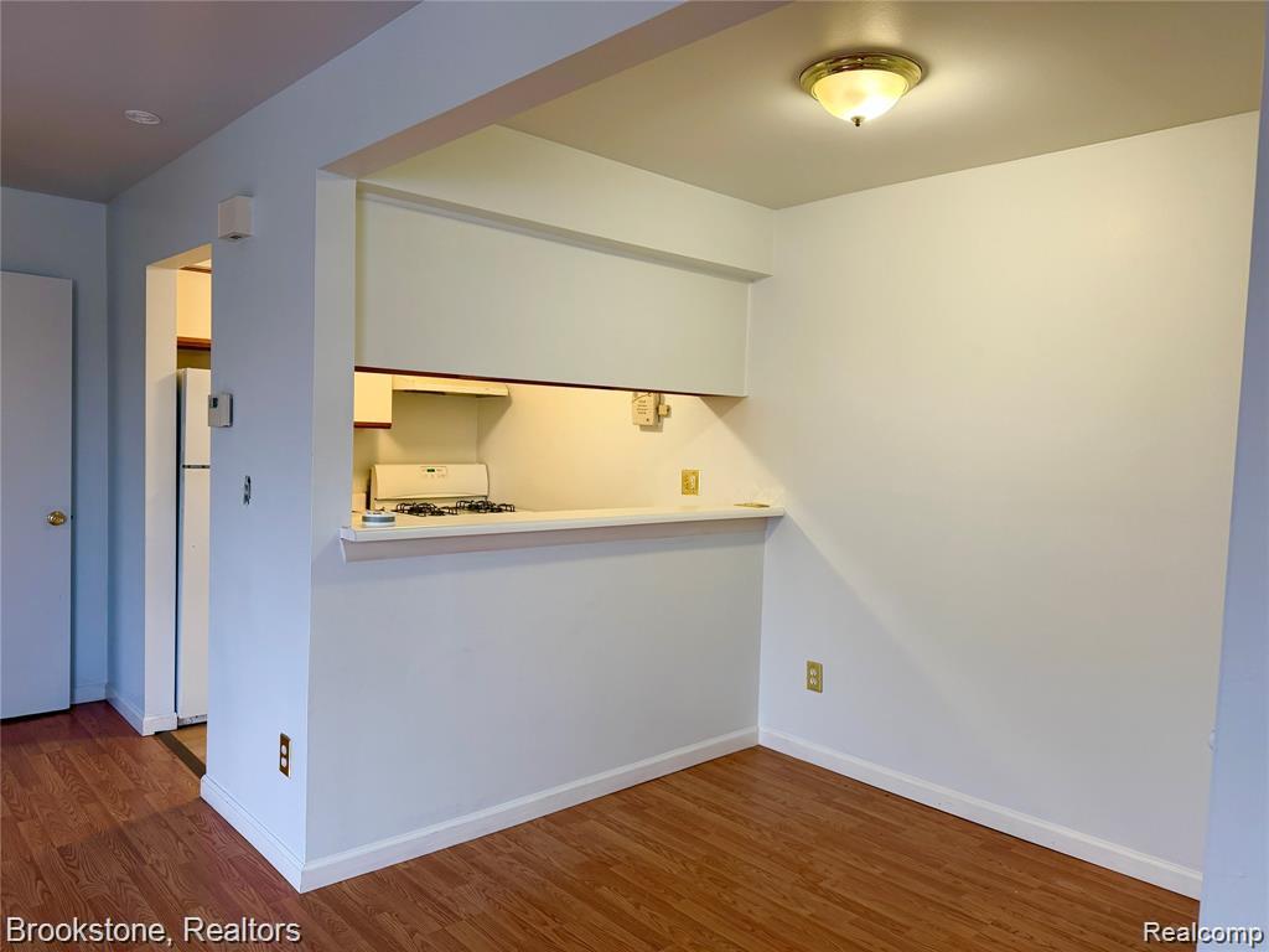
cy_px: 476
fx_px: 880
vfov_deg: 56.8
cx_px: 634
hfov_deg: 71.6
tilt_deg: -2.5
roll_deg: -2.0
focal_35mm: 24
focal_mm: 6.76
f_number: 1.78
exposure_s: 1/98
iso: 200
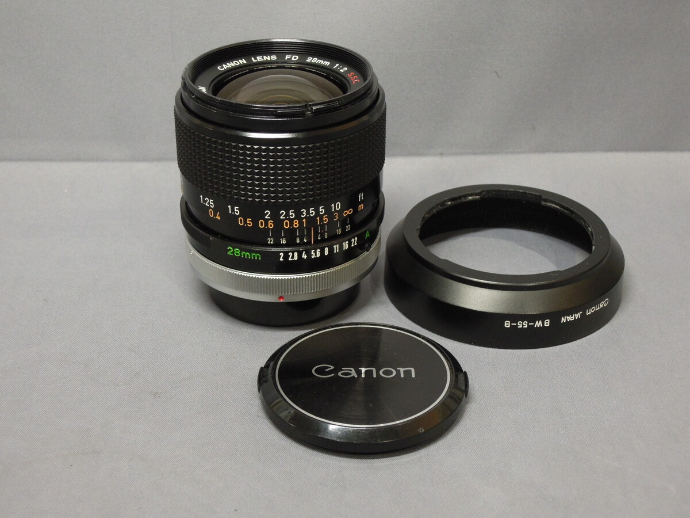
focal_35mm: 62
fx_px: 1236
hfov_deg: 31.2
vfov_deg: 23.7
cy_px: 259
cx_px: 345
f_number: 4.2
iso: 400
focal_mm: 11.1
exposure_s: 1/30
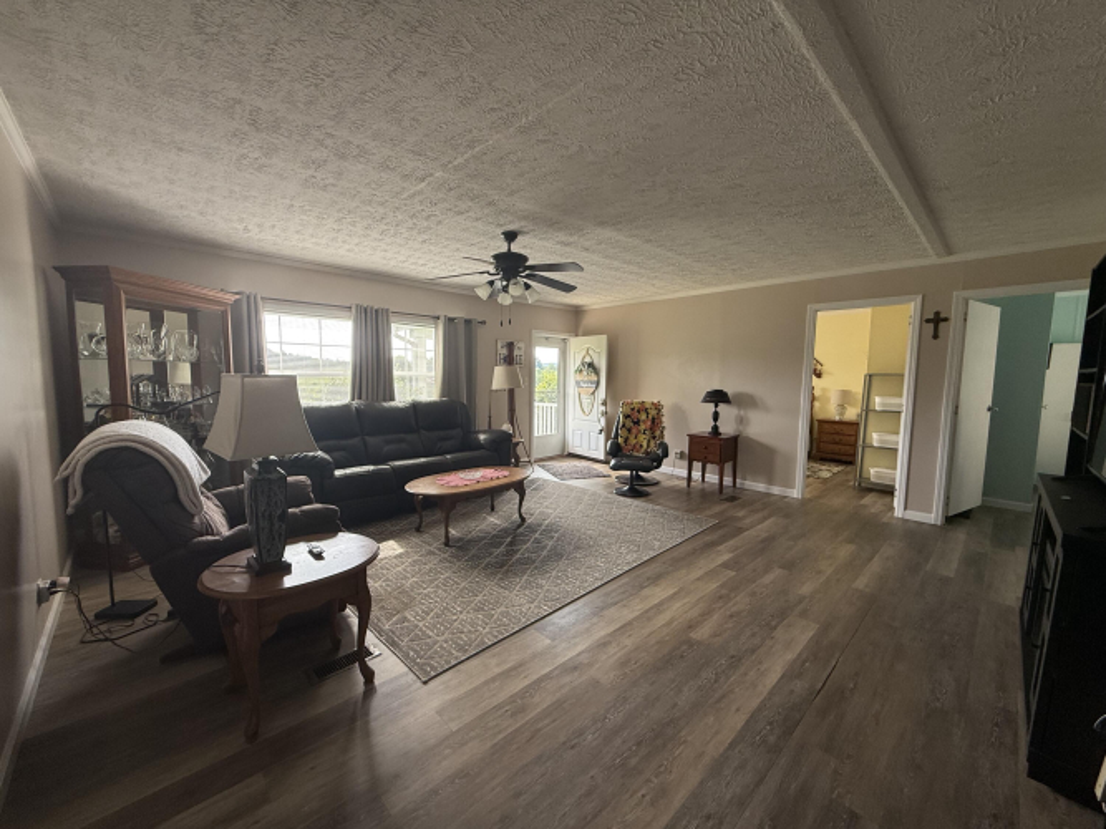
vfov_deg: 85.7
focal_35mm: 14
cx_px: 553
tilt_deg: -4.3
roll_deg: -1.2
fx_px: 447
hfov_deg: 102.1
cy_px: 414
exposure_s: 1/99
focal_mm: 2.22
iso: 80
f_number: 2.2
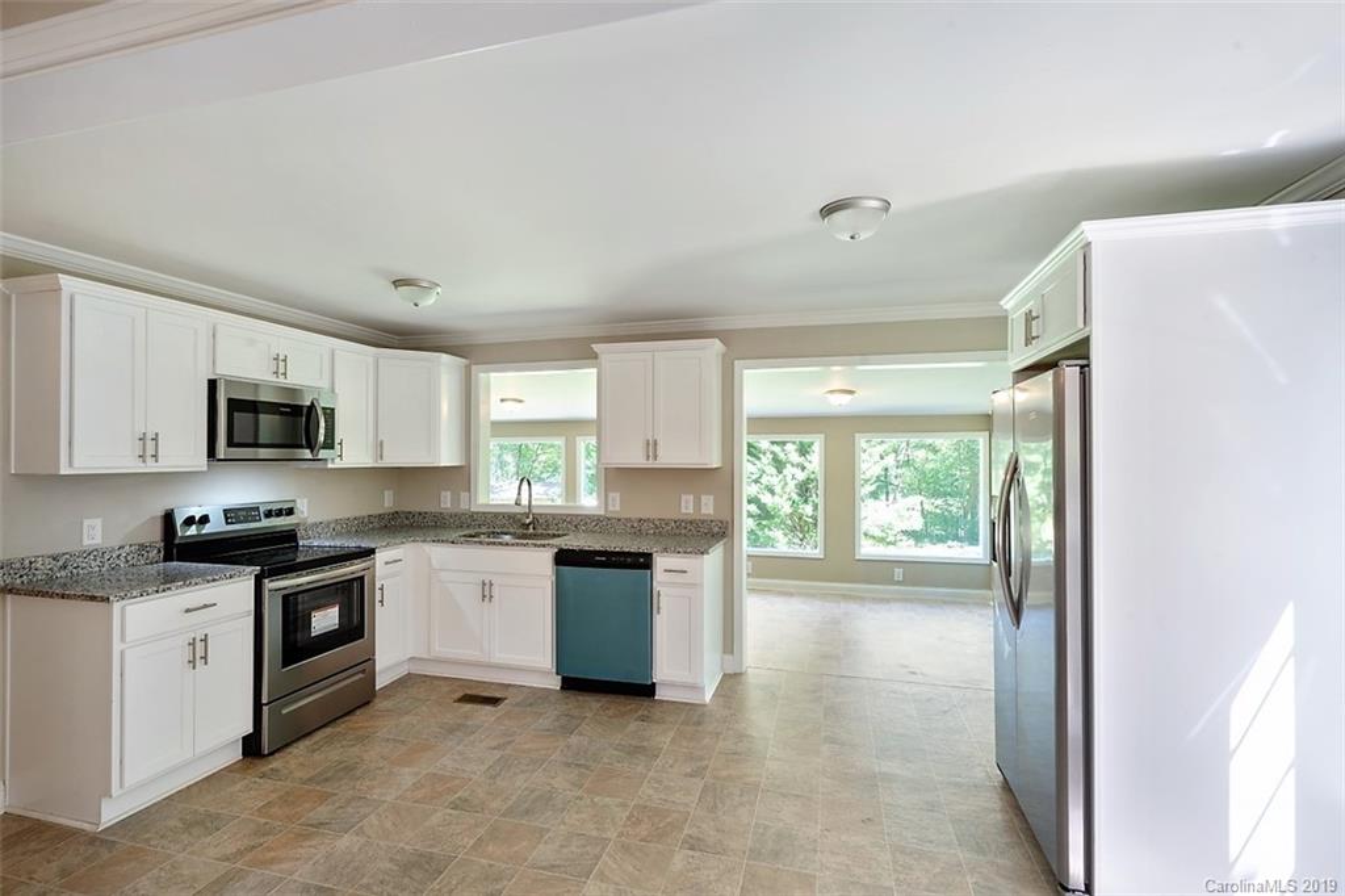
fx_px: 598
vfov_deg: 73.7
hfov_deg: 96.8
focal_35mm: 16
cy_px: 448
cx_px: 672
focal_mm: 16
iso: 100
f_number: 11
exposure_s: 1/1.25
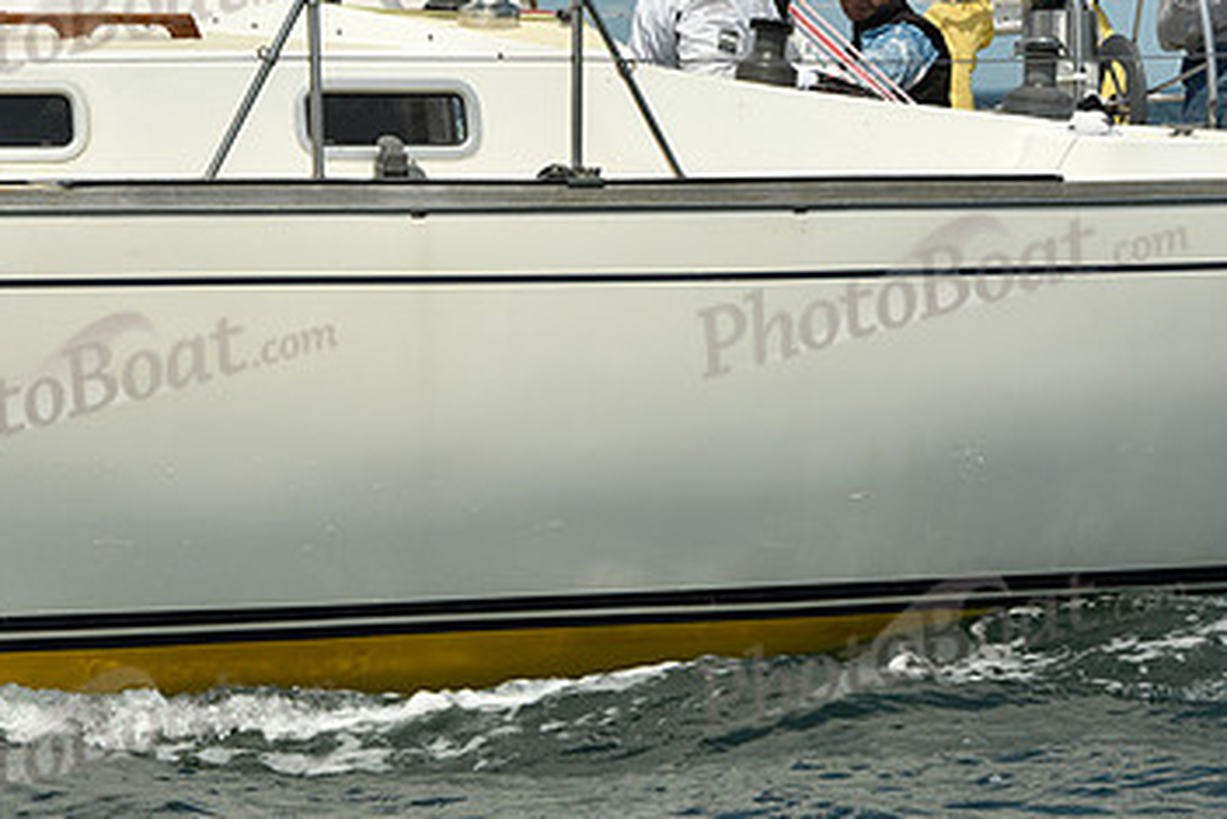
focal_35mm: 198
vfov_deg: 6.9
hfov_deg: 10.4
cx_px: 519
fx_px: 6751
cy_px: 155
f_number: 13
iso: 320
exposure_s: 1/1000
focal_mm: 120
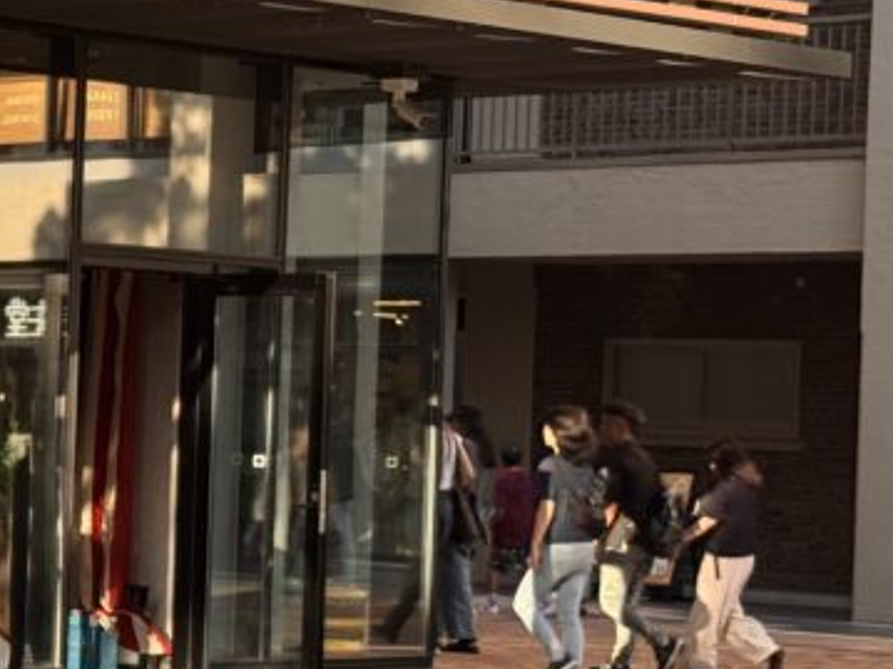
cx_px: -284
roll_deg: -1.1
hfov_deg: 13.8
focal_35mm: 137
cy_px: 425
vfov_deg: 10.8
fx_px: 3533
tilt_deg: -0.3
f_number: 1.78
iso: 64
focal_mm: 6.76
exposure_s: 1/582
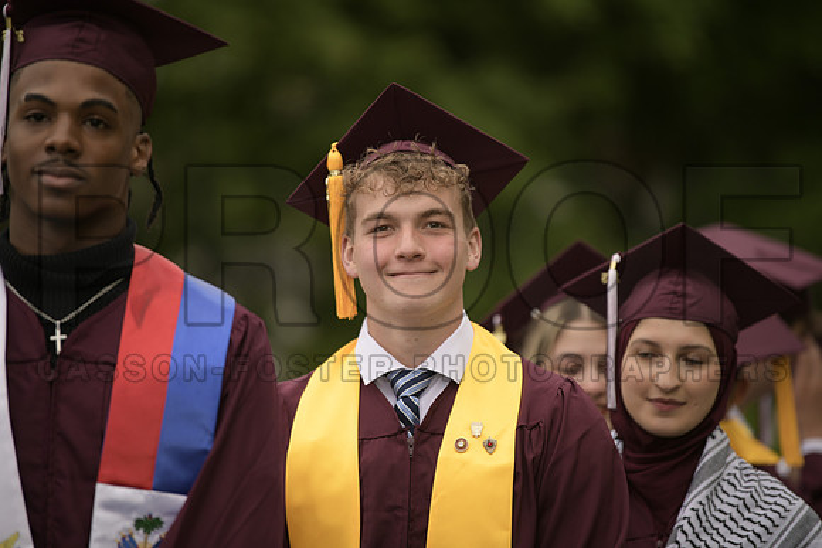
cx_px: 411
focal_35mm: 200
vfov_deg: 6.9
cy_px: 274
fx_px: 4568
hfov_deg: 10.3
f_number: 2.8
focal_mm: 200
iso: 200
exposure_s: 1/250
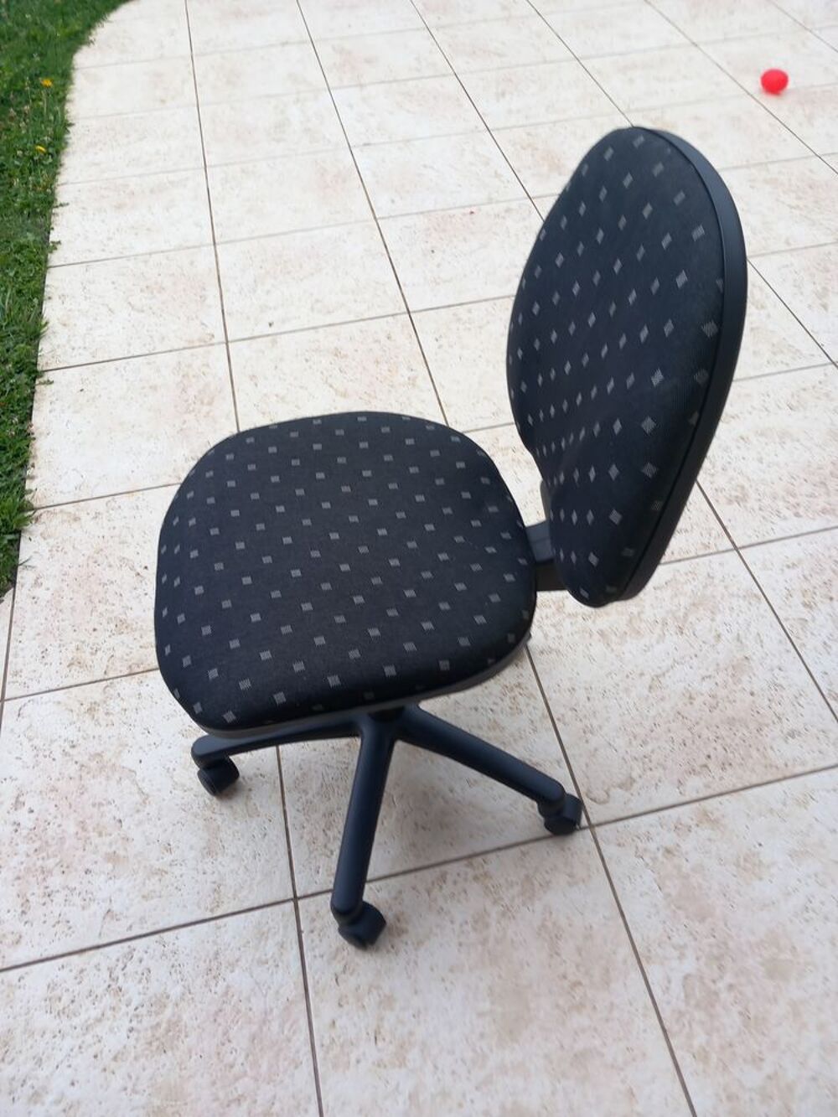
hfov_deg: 51.4
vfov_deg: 65.3
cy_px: 558
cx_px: 419
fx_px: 871
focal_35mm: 27
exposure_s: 1/135
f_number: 1.8
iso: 20
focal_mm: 4
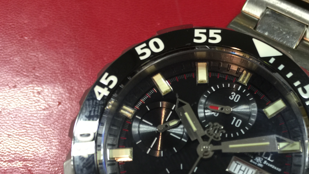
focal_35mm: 49
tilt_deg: -76.5
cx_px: 221
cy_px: 171
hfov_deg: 41.2
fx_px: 401
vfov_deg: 23.5
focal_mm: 4.15
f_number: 2.2
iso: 50
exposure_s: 1/30
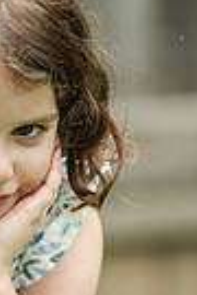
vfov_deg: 4.1
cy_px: 280
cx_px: -11
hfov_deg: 2.7
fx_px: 4112
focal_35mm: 501
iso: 640
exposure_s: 1/2500
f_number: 2.8
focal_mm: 150
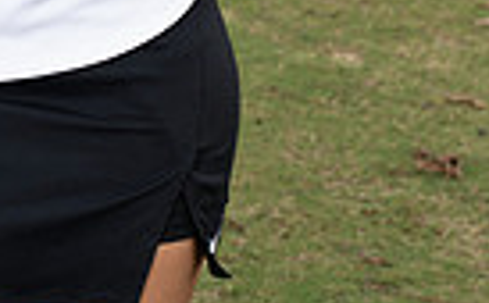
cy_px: -424
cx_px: -43
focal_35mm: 235
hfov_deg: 8.9
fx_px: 3125
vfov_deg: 5.4
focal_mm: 70
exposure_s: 1/250
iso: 400
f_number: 8
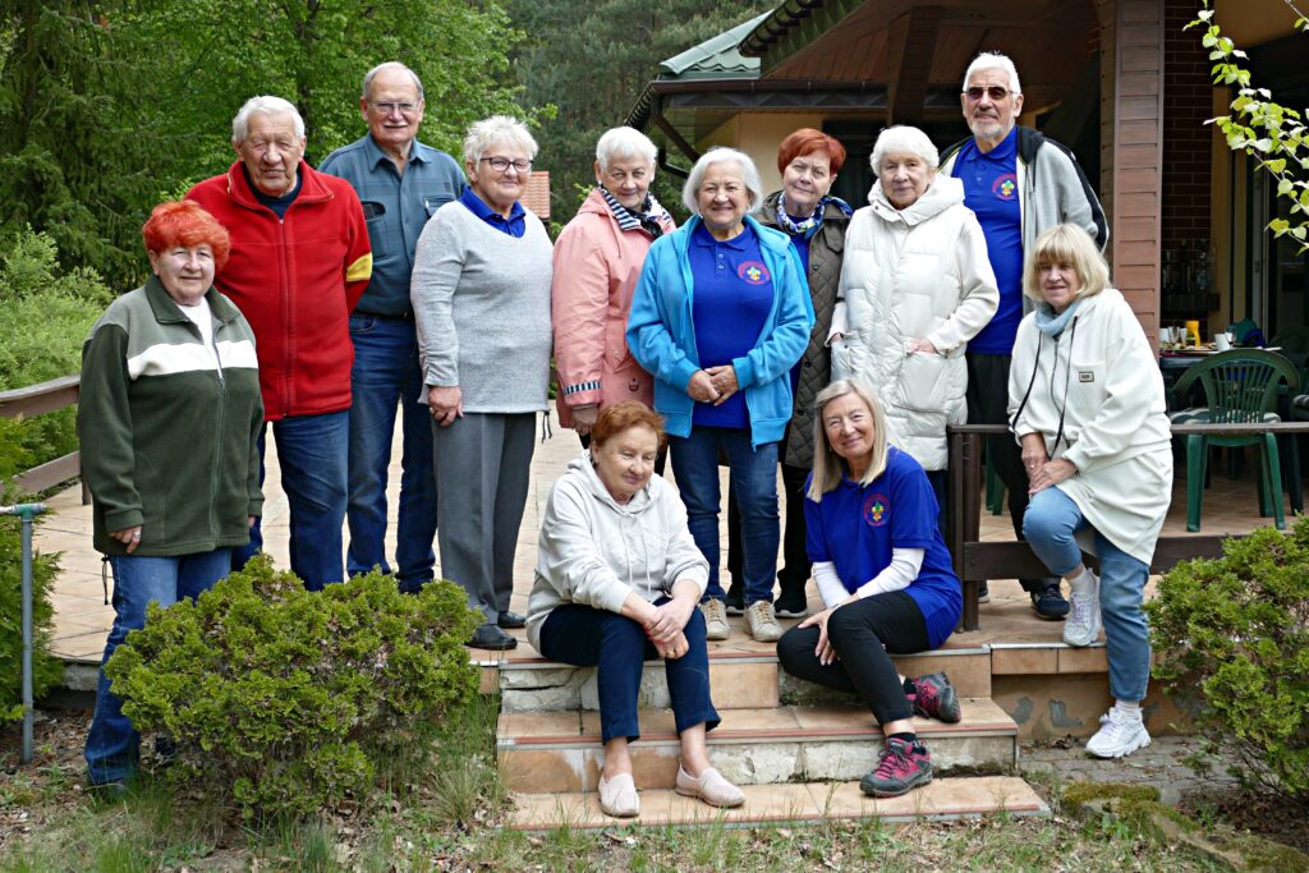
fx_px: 1564
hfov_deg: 45.4
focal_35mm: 43
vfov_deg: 31.2
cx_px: 654
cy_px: 436
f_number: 3.2
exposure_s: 1/250
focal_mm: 15.51
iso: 125
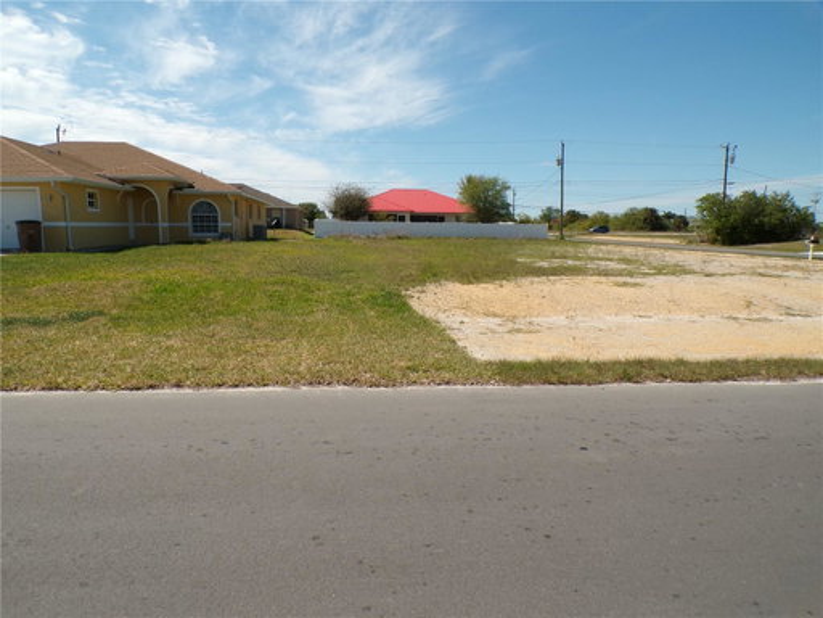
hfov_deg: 71.6
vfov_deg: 56.8
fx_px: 571
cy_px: 309
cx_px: 412
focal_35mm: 24
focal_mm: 4.3
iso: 100
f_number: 5.8
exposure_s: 1/550
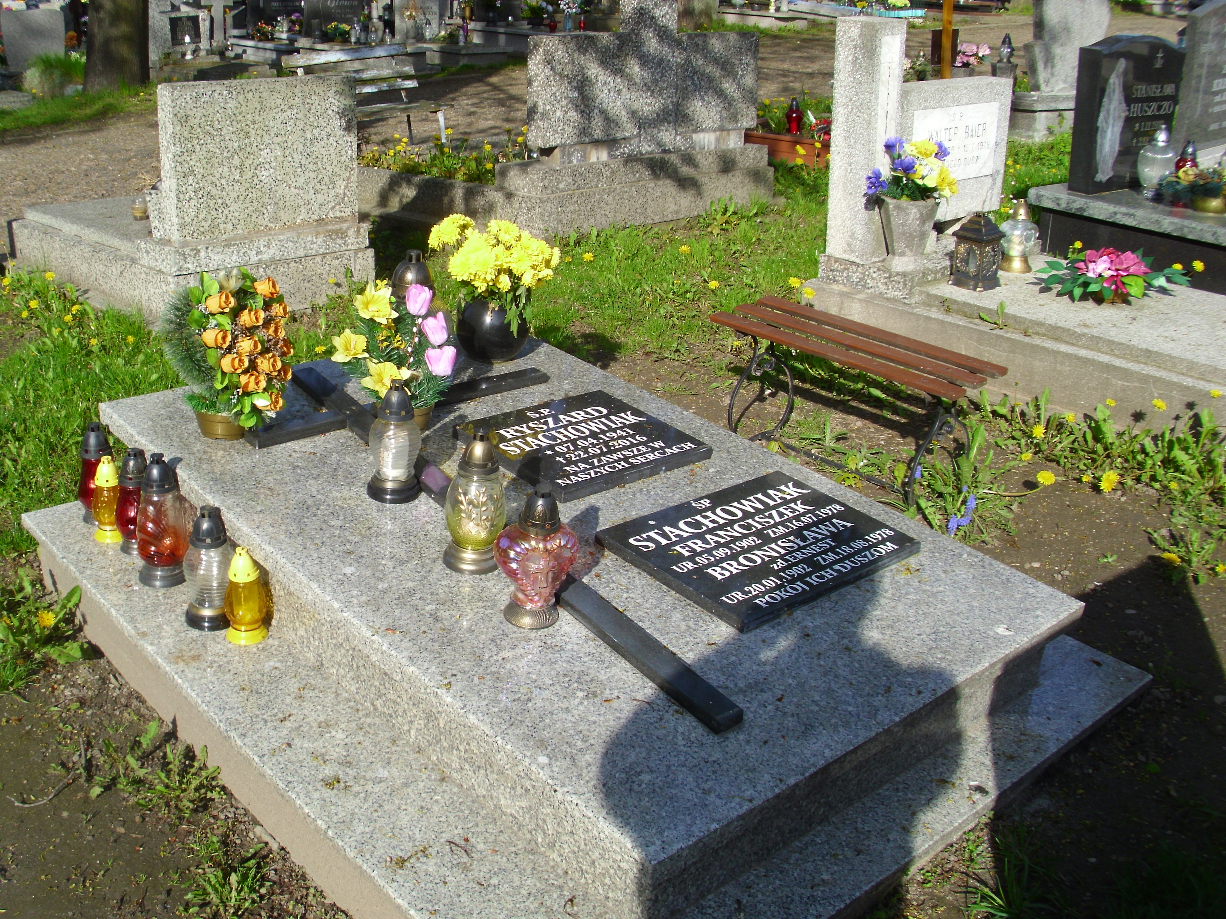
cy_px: 460
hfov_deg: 52.6
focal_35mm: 35
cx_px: 613
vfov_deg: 40.7
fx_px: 1240
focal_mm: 6.2
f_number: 4.3
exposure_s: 1/317
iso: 50
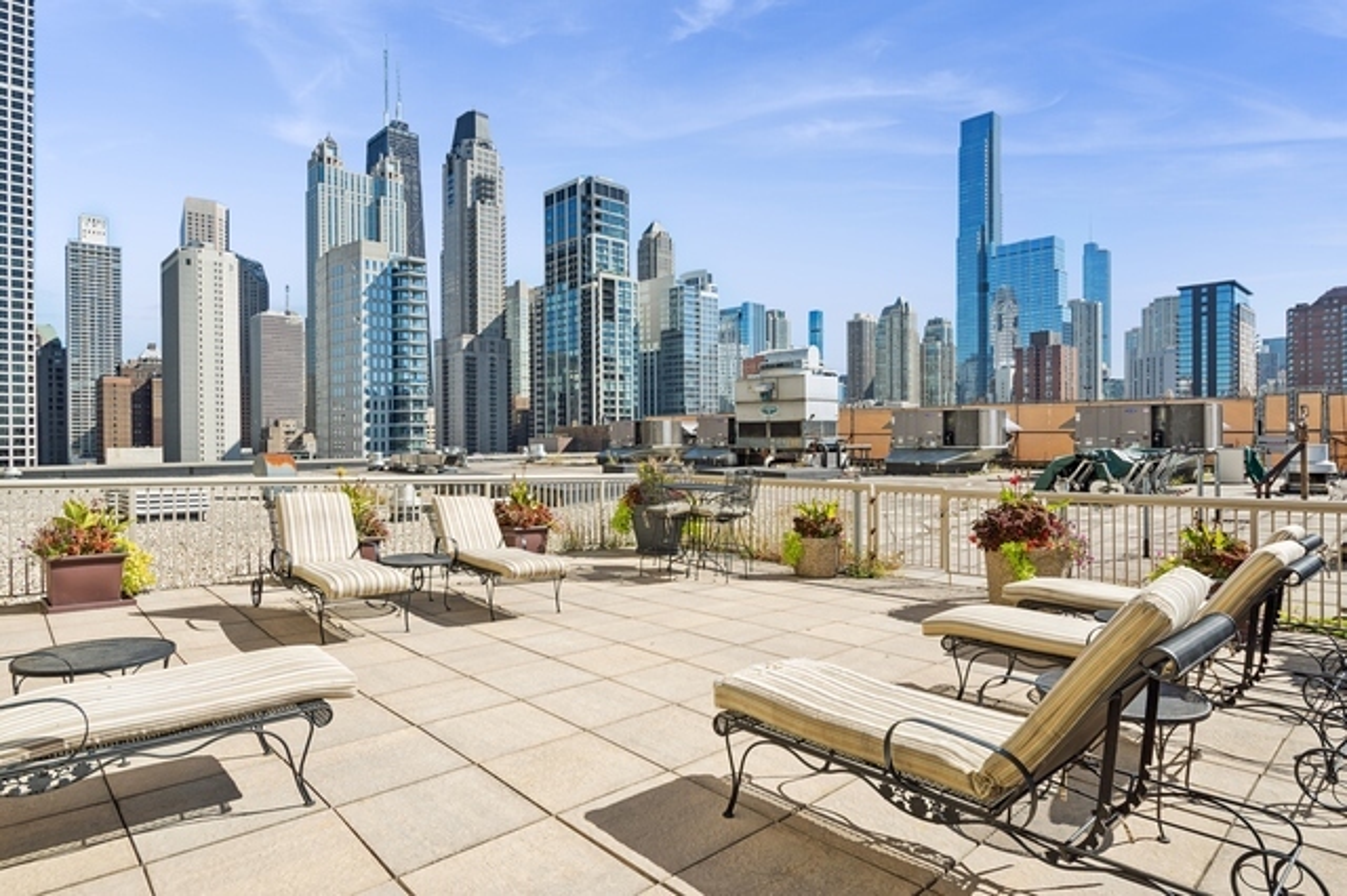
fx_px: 673
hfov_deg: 90.0
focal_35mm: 18
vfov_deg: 67.3
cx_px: 674
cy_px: 448
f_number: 11
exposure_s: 1/125
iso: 100
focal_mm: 11.9
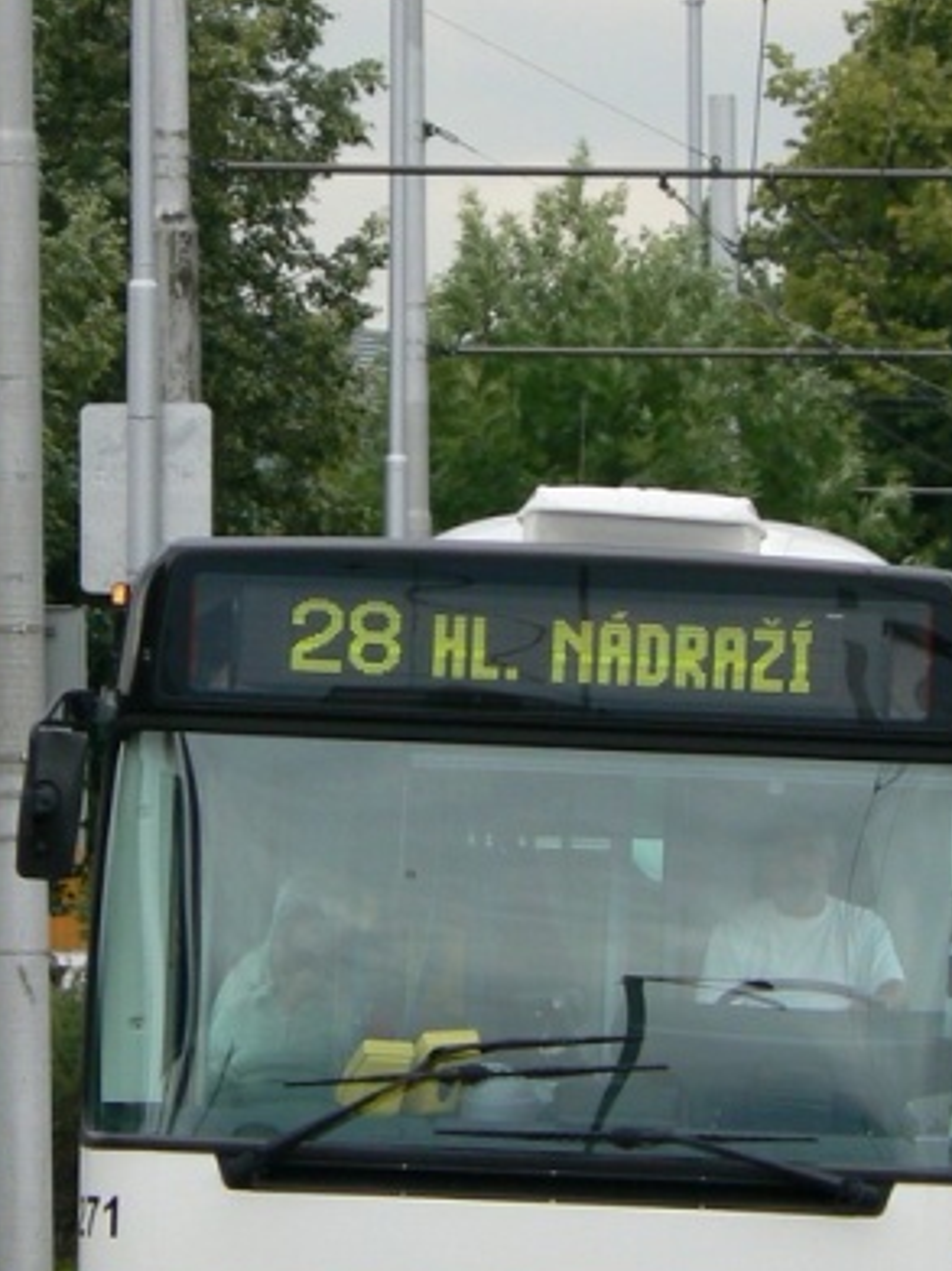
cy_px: 639
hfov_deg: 3.2
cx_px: 679
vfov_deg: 4.2
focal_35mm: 468
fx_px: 17170
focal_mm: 44
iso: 100
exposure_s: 1/640
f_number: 3.3
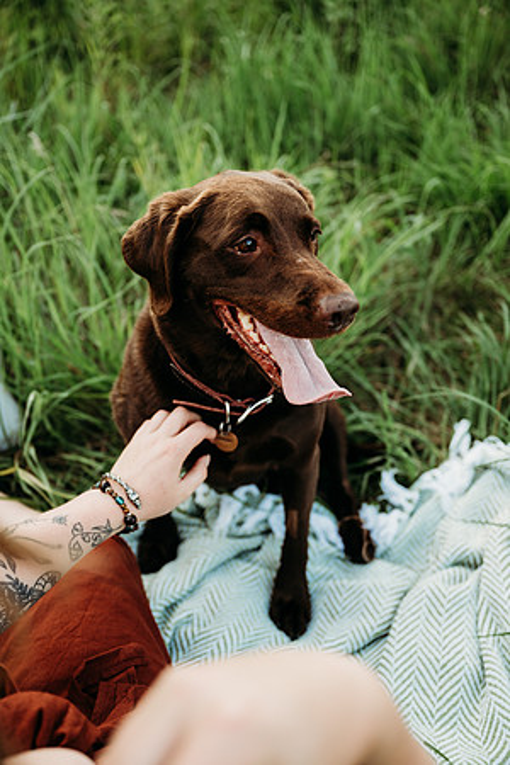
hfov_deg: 36.9
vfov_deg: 53.1
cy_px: 382
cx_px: 255
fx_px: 765
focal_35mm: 36
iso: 320
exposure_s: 1/500
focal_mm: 36
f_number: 2.8
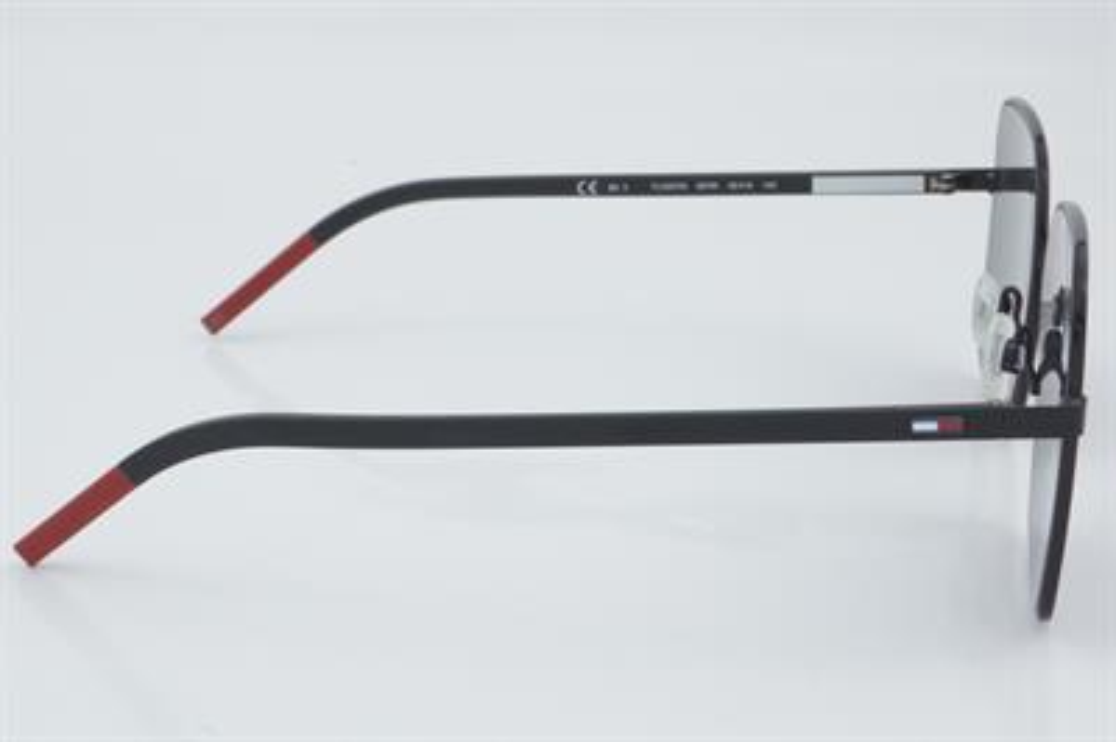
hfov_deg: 27.0
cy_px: 371
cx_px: 558
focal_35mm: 75
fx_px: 2323
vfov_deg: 18.2
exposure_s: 1/3
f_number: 32
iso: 100
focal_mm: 50
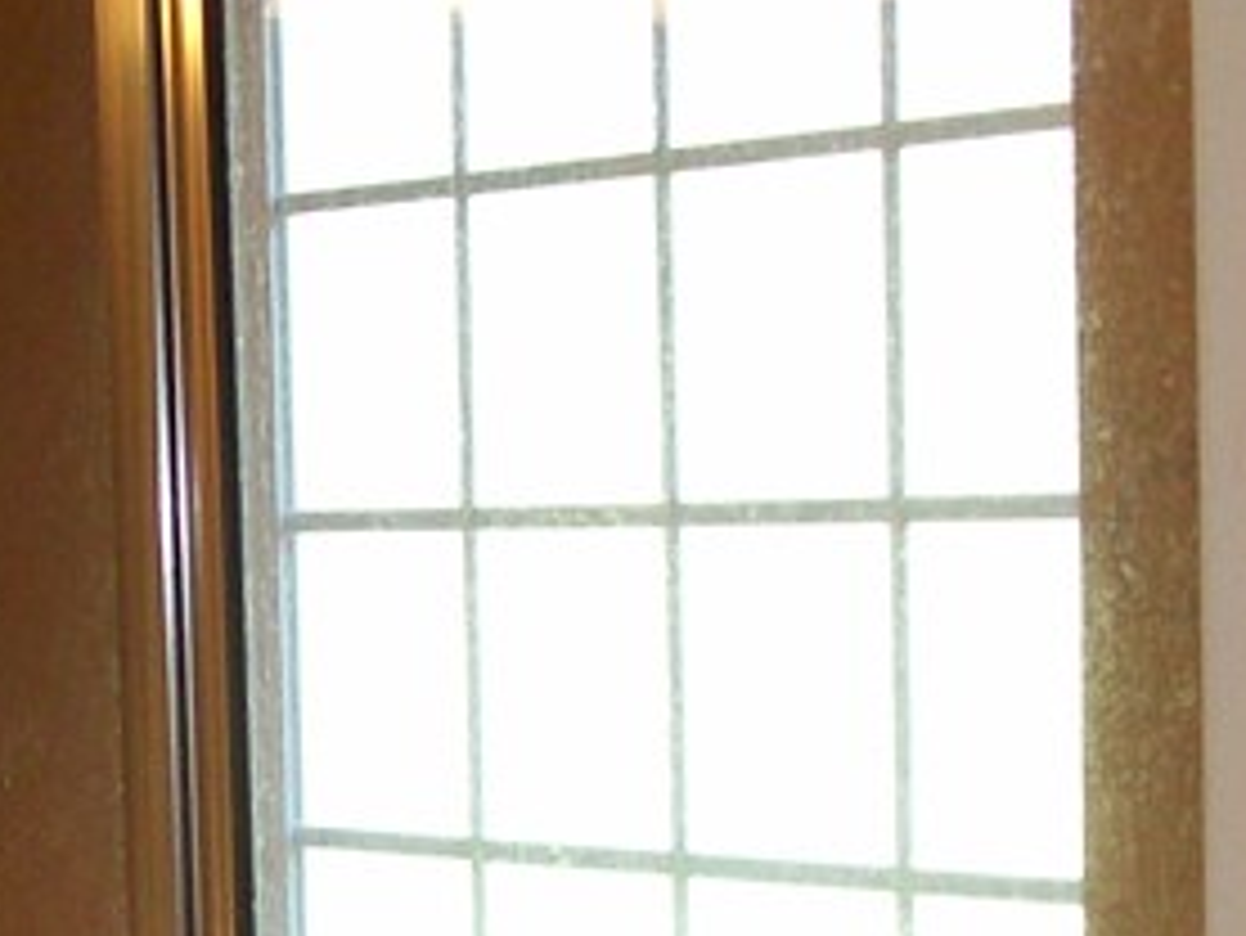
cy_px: 1274
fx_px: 4789
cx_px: 184
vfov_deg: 10.9
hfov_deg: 14.7
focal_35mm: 133
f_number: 2.7
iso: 140
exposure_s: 1/69.8
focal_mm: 6
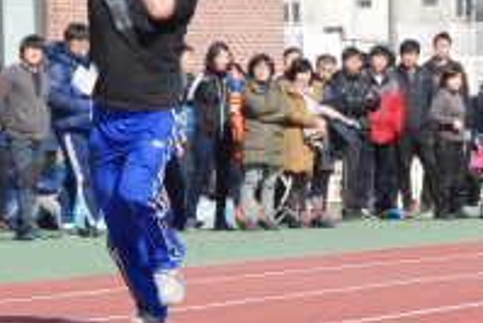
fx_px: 5320
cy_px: 90
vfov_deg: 3.5
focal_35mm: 396
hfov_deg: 5.2
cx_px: 289
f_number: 10
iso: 1000
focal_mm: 105
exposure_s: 1/1600
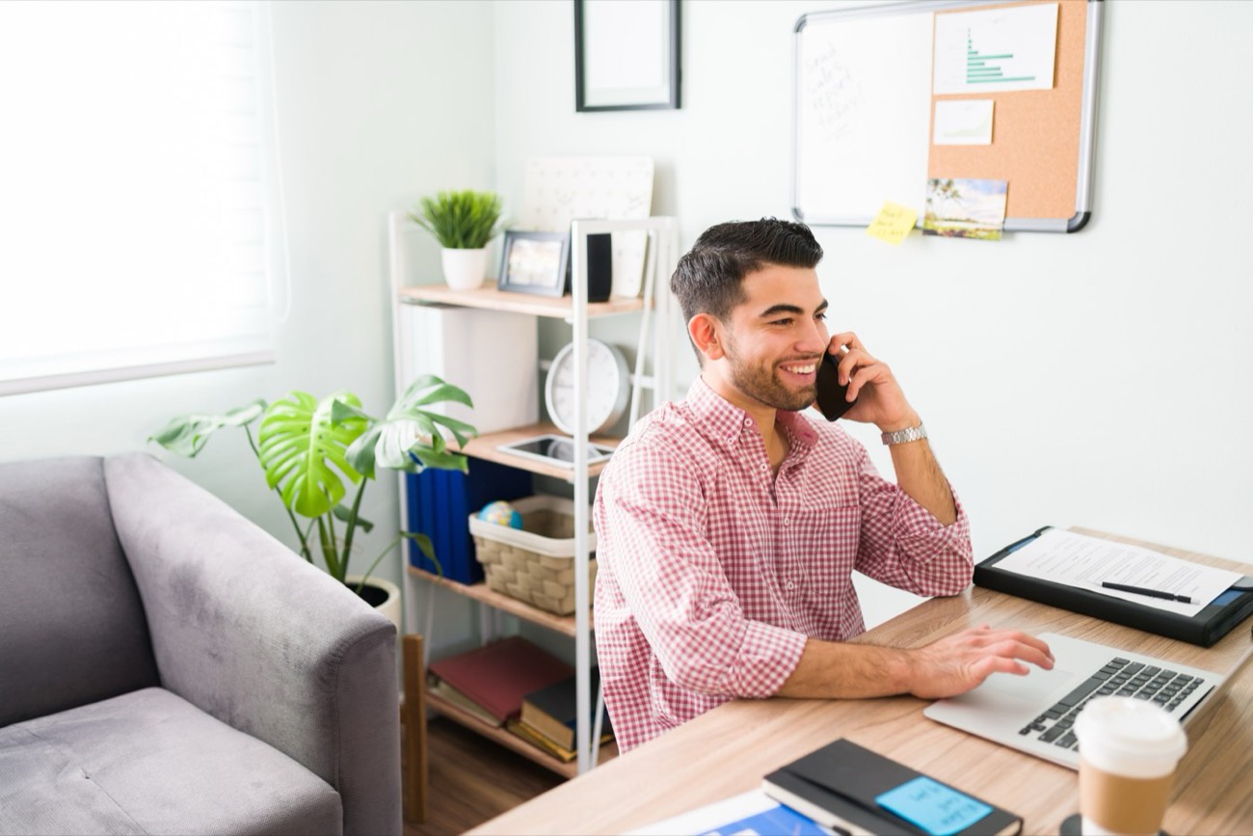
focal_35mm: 35
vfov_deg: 37.9
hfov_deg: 54.4
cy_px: 418
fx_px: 1218
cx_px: 626
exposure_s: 1/200
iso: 250
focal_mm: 35
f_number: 1.8
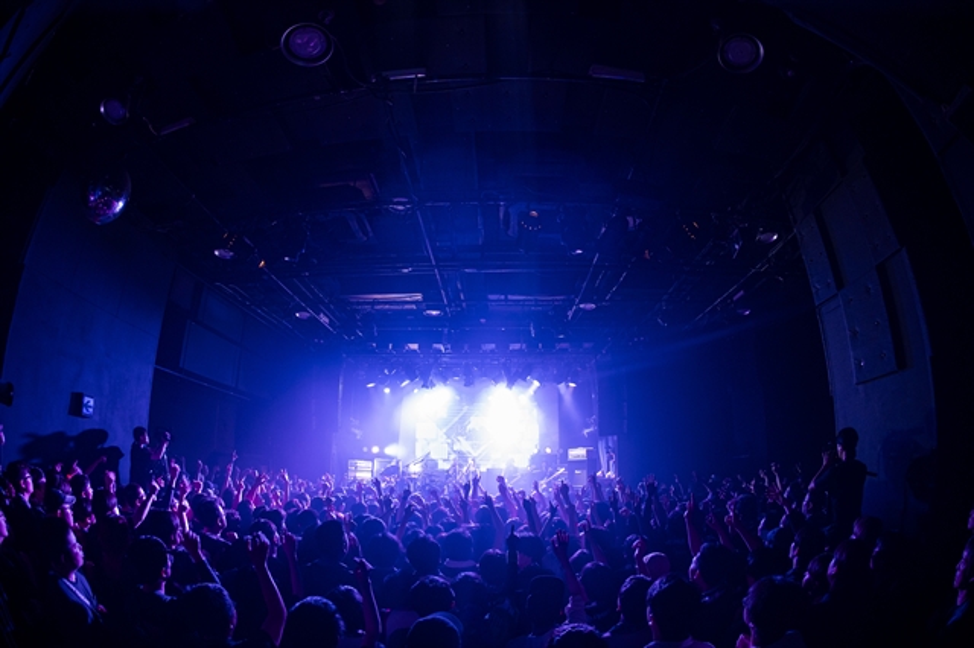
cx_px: 487
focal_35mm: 16
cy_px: 324
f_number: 4.5
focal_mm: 16
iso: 3200
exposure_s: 1/100
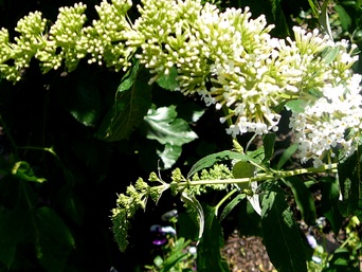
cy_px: 129
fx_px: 471
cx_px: 157
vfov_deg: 32.2
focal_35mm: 45
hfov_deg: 42.0
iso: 80
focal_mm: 5.2
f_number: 2.8
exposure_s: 1/800
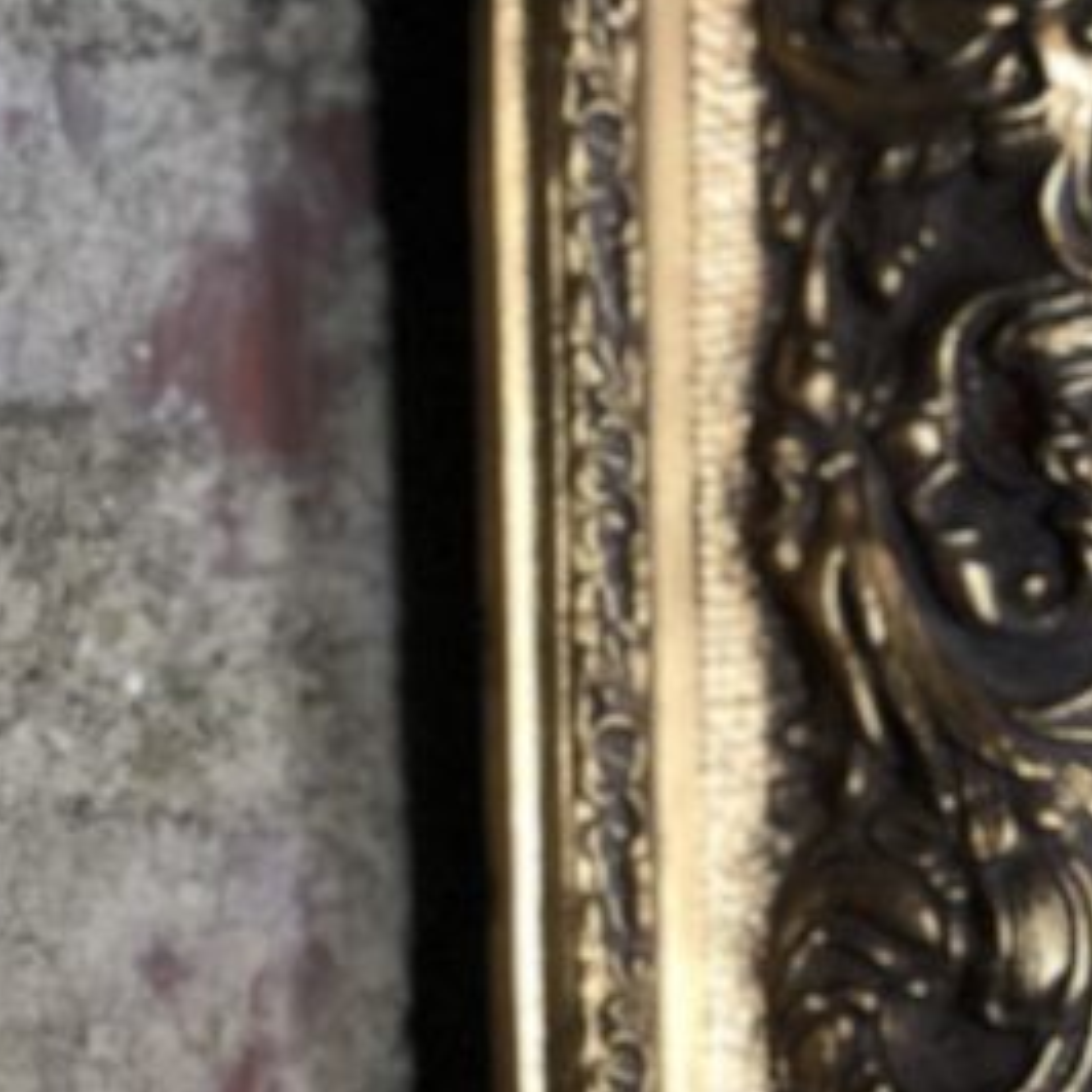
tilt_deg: +3.3
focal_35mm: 177
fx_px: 6317
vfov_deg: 9.9
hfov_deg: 9.8
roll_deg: -0.8
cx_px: -66
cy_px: 702
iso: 160
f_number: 2.4
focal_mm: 6
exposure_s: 1/25
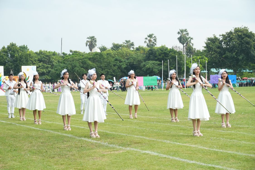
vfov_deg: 18.2
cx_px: 128
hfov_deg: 27.0
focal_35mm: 75
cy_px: 85
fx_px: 531
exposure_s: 1/2000
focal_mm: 50
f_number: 5.6
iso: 1250
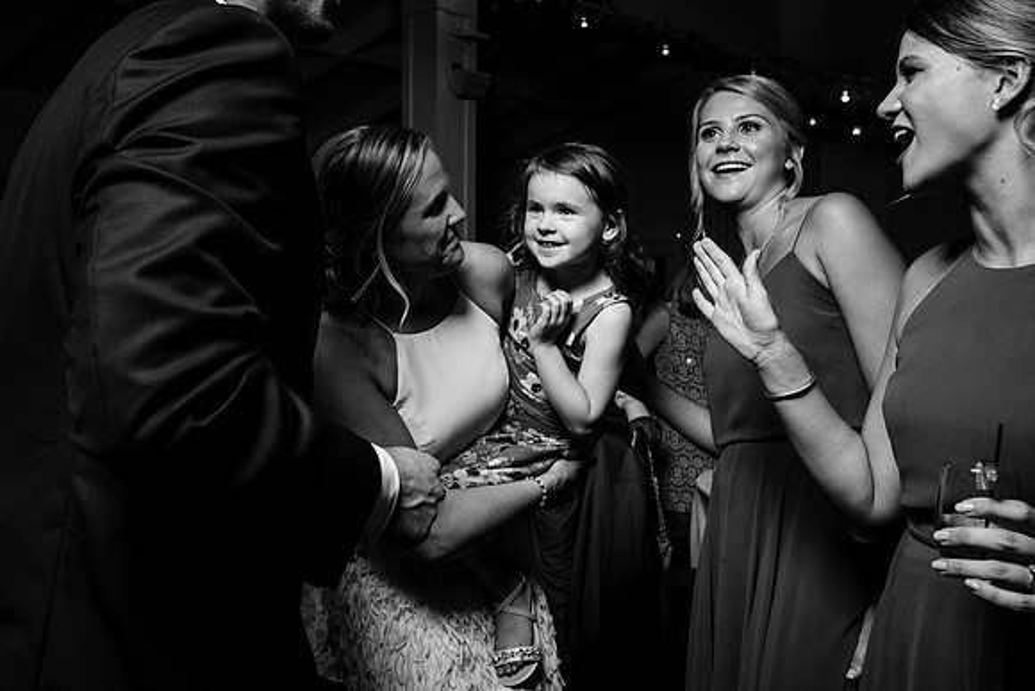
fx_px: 1012
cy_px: 254
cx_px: 449
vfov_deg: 37.4
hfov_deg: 54.0
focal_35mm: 35
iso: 2000
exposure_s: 1/200
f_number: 5.6
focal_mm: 25
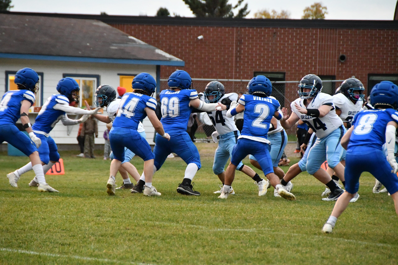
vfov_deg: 5.4
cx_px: 199
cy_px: 132
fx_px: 2819
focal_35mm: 255
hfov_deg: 8.1
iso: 7200
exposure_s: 1/500
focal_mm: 170
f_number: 5.6
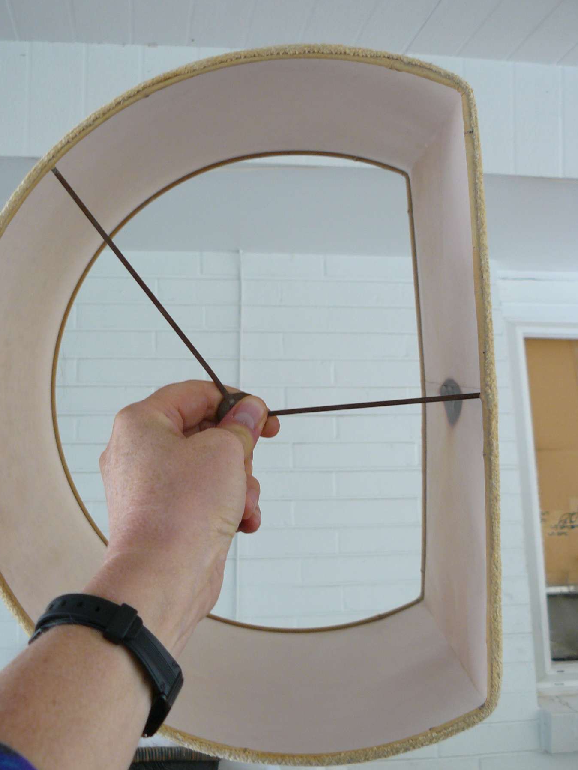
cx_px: 254
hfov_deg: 35.1
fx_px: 913
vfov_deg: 45.8
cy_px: 403
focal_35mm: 41
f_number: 2.8
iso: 125
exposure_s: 1/30
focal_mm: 6
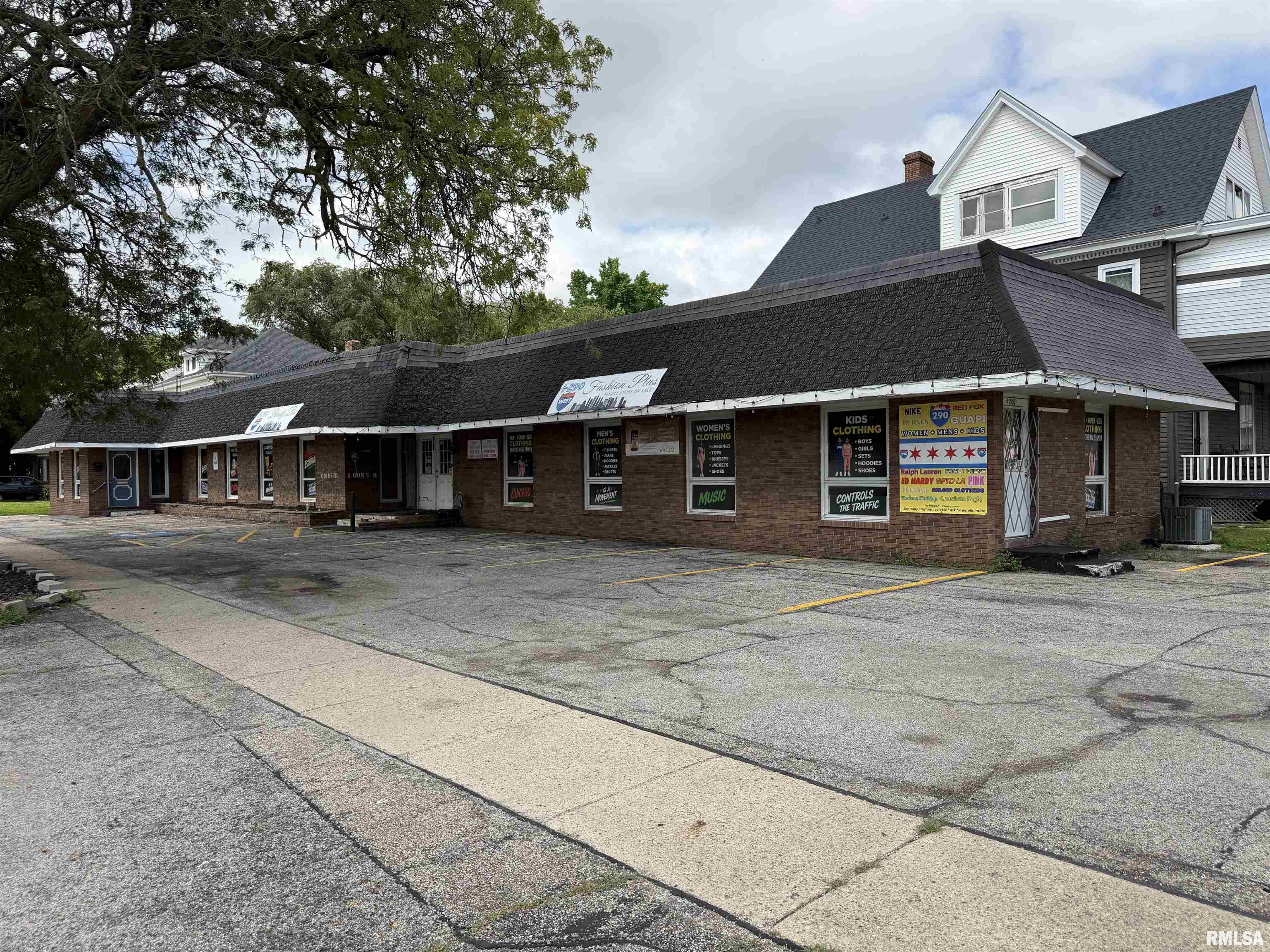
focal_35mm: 24
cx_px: 635
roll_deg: +1.2
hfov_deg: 71.6
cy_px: 476
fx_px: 881
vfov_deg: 56.8
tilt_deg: -0.2
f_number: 1.78
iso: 80
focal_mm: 6.76
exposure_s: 1/4167
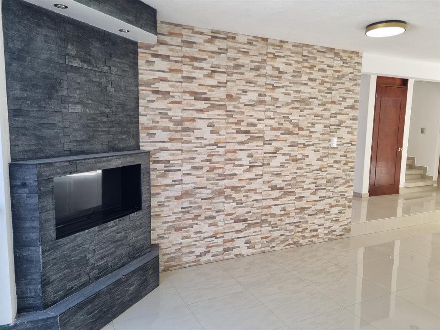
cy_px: 165
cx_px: 220
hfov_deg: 67.3
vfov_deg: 53.1
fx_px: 330
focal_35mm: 26
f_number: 1.8
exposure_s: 1/120
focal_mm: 5.4
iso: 50
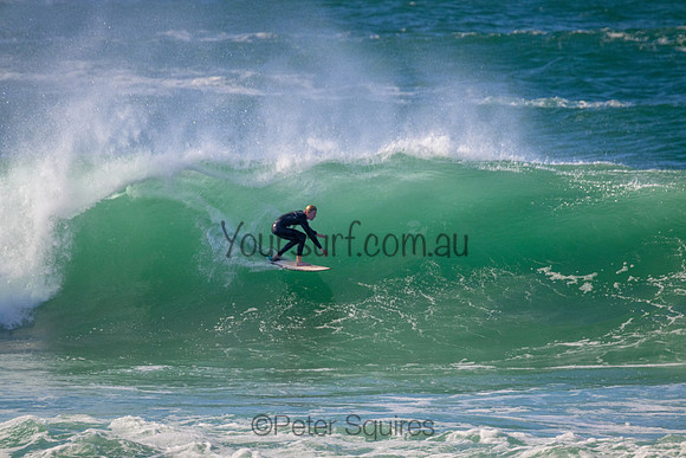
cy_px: 229
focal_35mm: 800
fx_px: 15247
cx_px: 343
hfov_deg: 2.6
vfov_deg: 1.7
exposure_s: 1/2000
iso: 1800
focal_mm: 800
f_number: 11
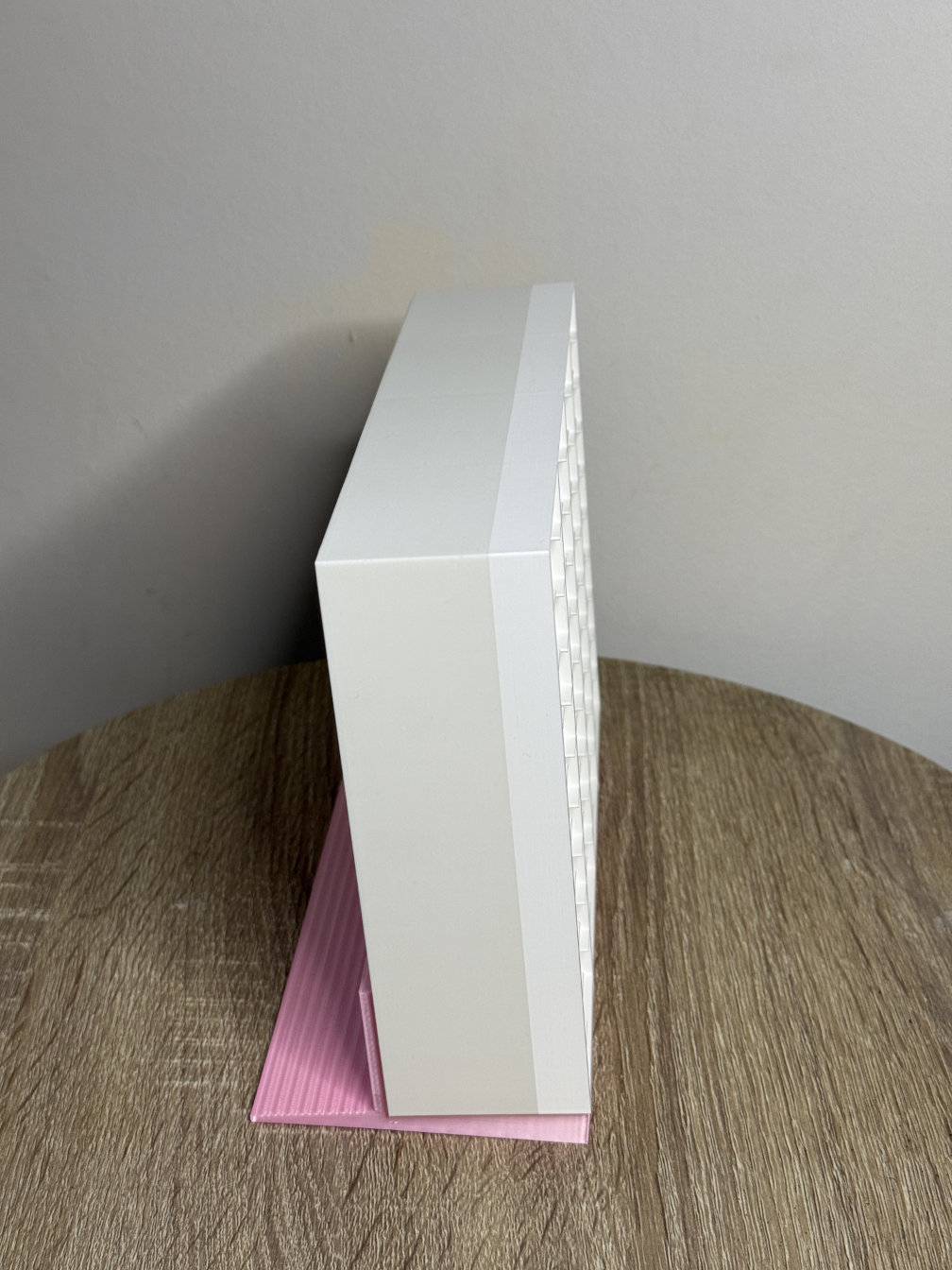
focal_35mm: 48
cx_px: 476
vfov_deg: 39.7
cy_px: 635
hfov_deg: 30.3
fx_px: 1760
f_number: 1.8
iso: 80
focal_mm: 6.8
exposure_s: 1/71
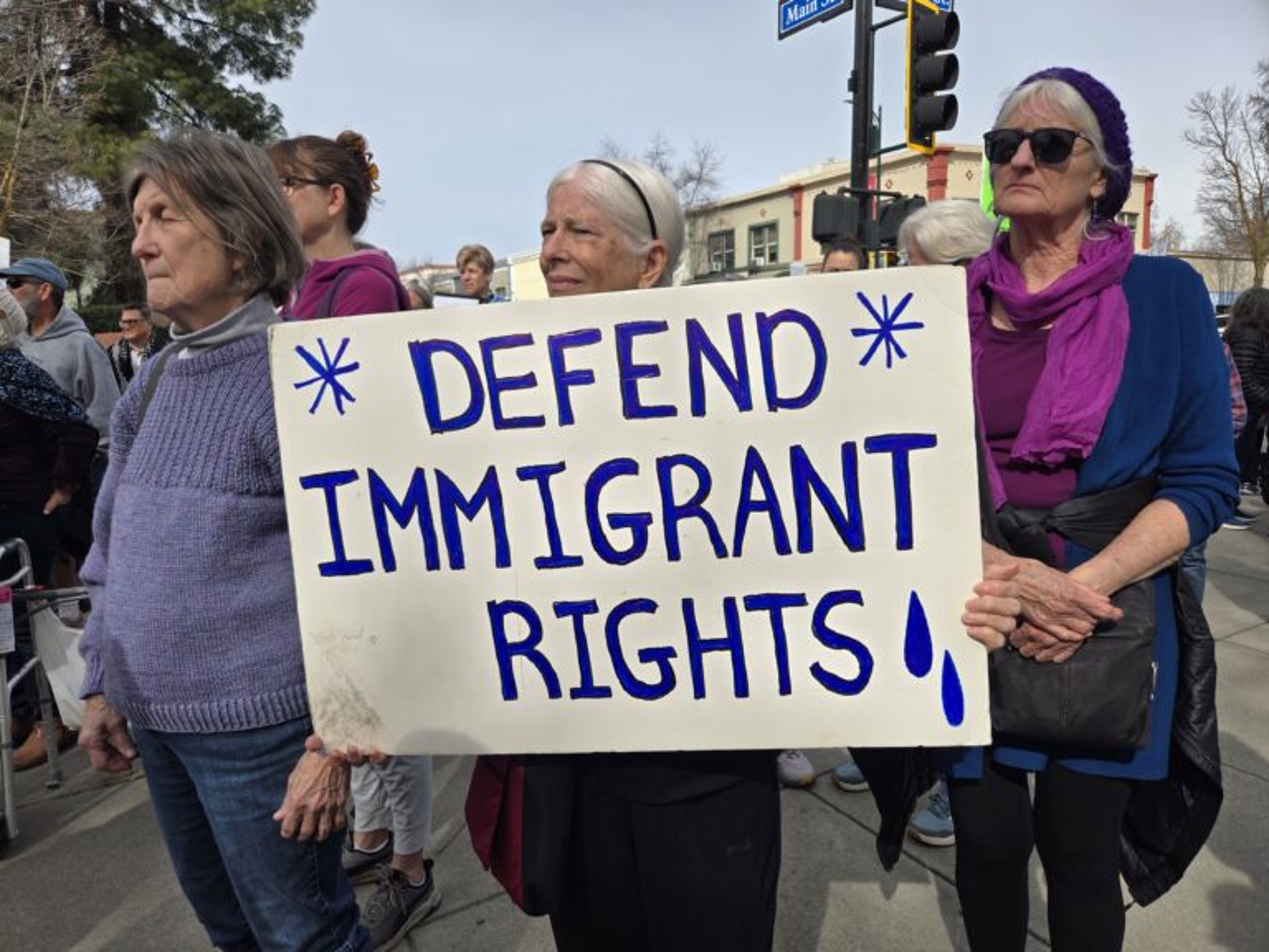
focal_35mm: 23
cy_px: 476
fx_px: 843
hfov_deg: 73.9
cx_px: 634
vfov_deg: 58.9
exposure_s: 1/1686
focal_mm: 5.4
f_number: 1.8
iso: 25
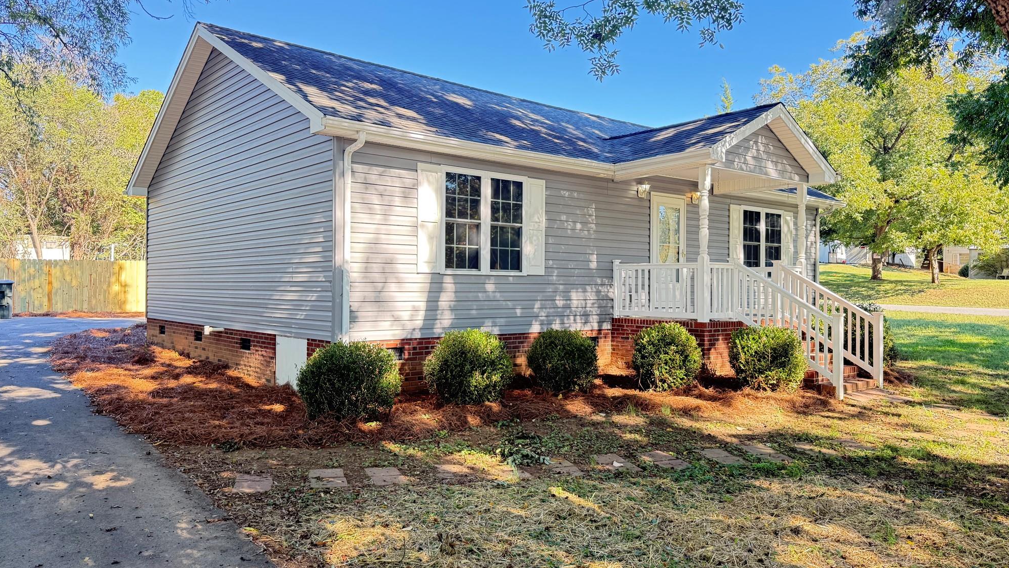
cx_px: 495
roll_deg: -0.5
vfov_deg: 42.9
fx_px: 722
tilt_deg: +0.1
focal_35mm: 27
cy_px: 283
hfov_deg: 69.8
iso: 200
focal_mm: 6.76
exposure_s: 1/243
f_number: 1.78
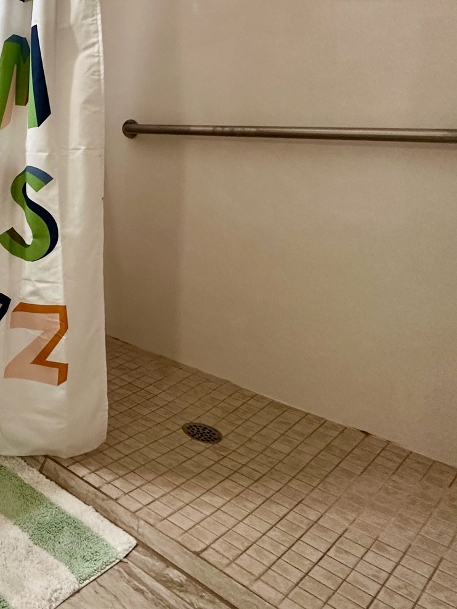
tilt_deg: -4.6
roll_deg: +2.4
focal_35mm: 29
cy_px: 162
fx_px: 510
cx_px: -94
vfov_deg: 58.8
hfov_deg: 36.7
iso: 250
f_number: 2.2
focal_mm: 2.22
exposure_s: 1/60
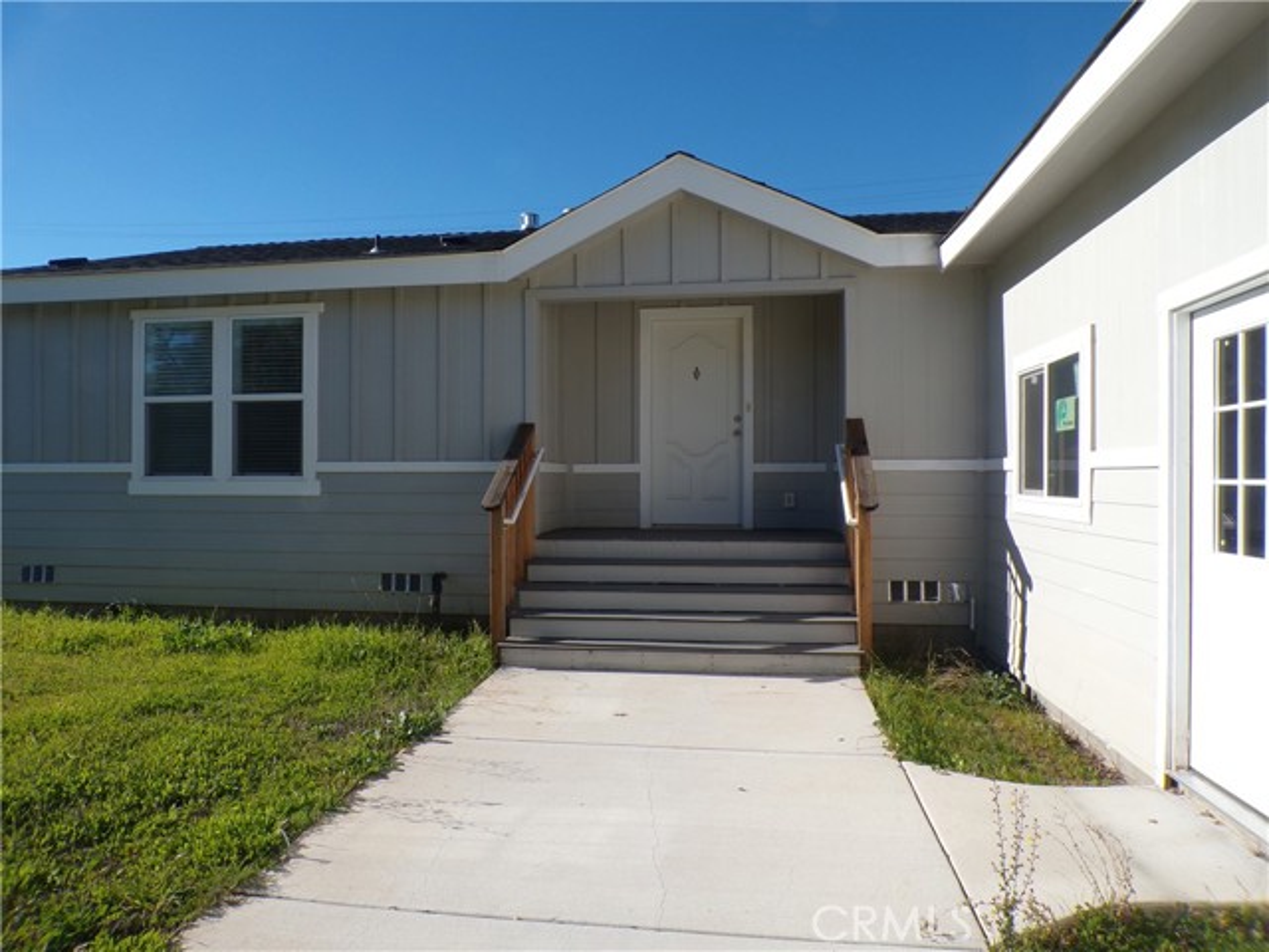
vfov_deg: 56.8
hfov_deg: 71.6
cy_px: 476
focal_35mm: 24
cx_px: 634
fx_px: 880
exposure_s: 1/420
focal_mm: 4.3
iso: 100
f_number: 5.8
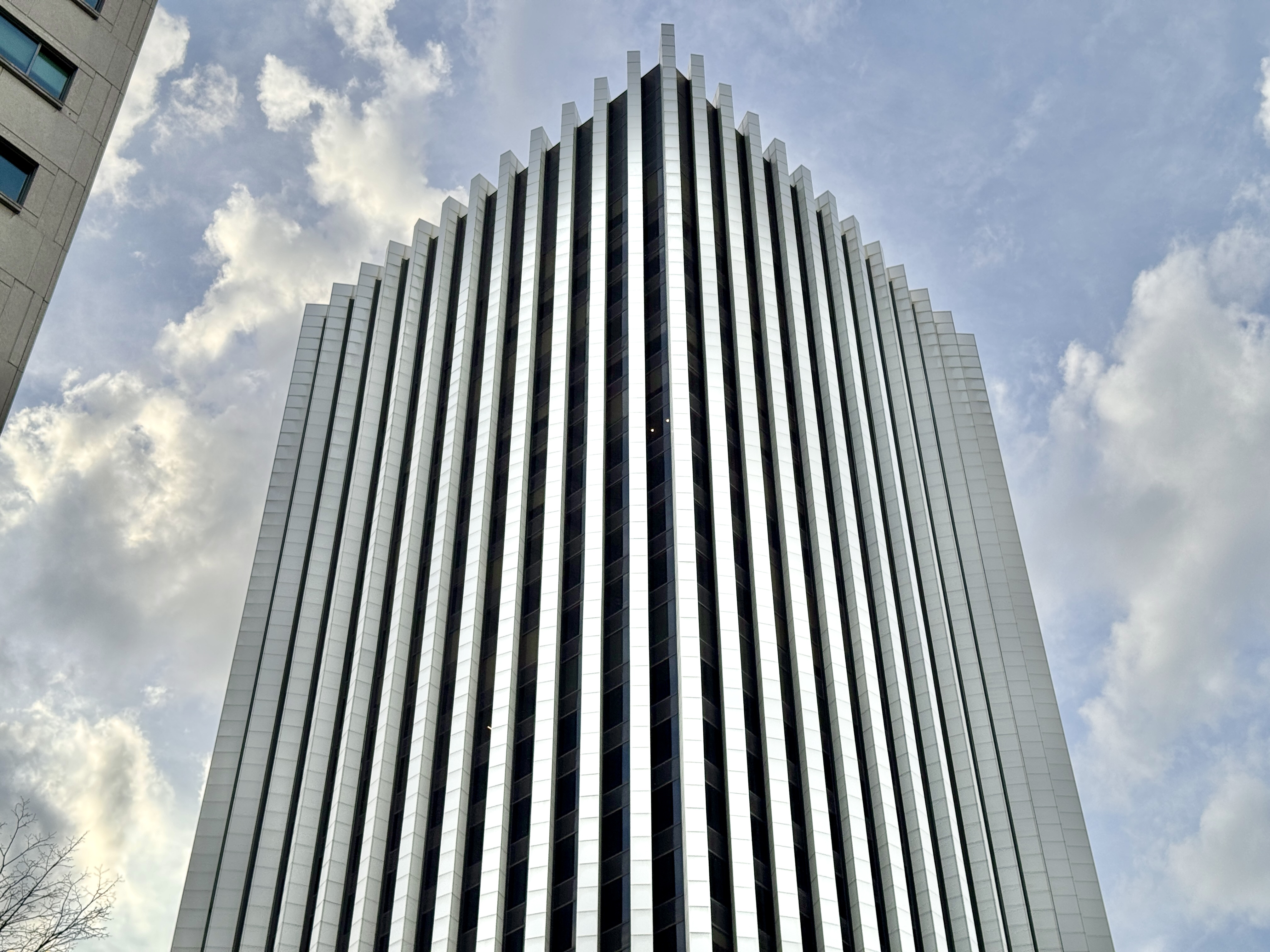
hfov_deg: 39.7
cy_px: 476
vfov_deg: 30.3
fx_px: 1761
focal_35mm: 48
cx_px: 635
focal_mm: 6.86
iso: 64
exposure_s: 1/2604
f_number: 1.78
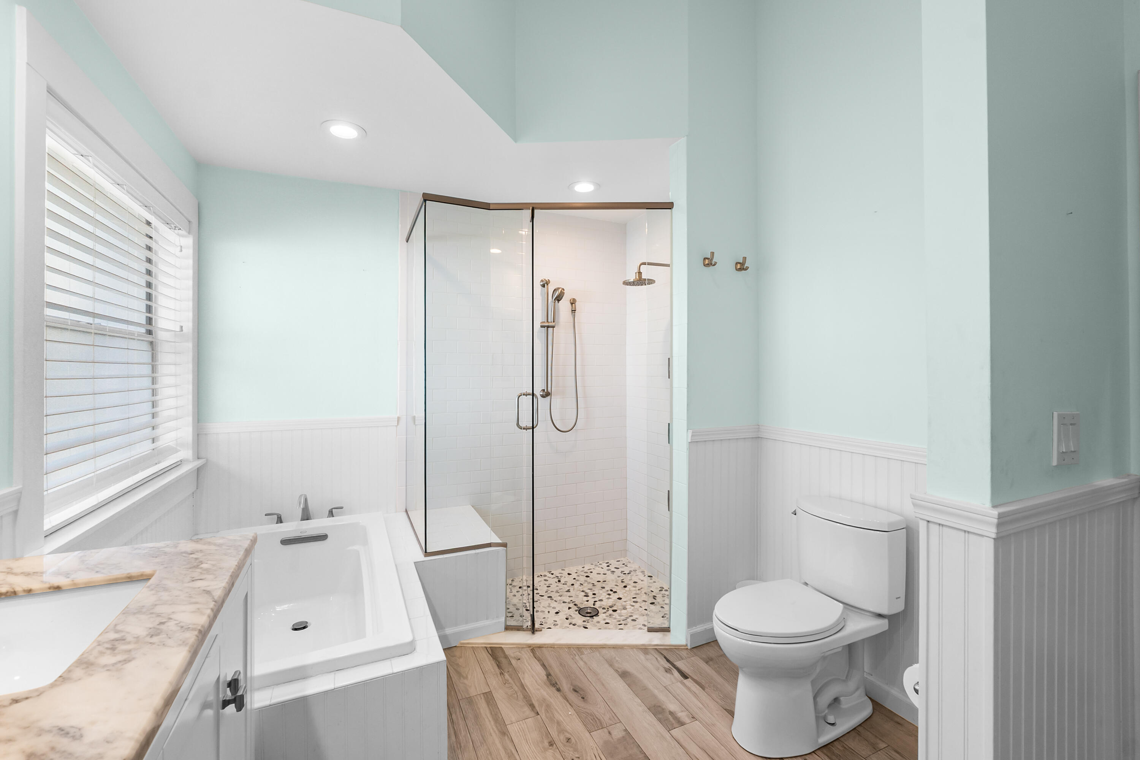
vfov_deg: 77.3
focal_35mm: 15
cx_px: 570
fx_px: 475
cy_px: 380
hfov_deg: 100.4
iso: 100
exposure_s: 1/5
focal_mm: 10
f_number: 8
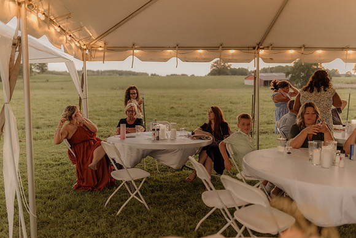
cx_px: 178
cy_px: 119
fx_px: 346
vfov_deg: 37.9
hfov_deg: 54.4
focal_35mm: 35
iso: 500
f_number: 1.4
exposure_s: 1/200
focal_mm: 35
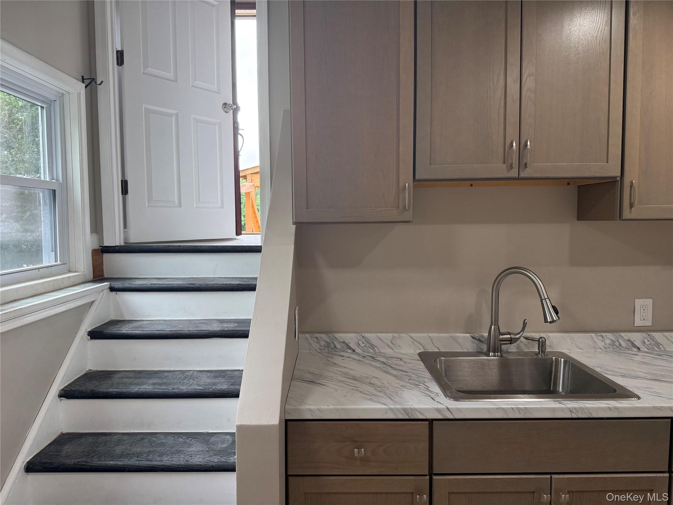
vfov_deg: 56.8
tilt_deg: -3.6
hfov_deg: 71.6
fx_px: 467
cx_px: 336
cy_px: 252
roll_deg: -0.2
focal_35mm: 24
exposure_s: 1/222
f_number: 1.78
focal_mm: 6.76
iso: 200
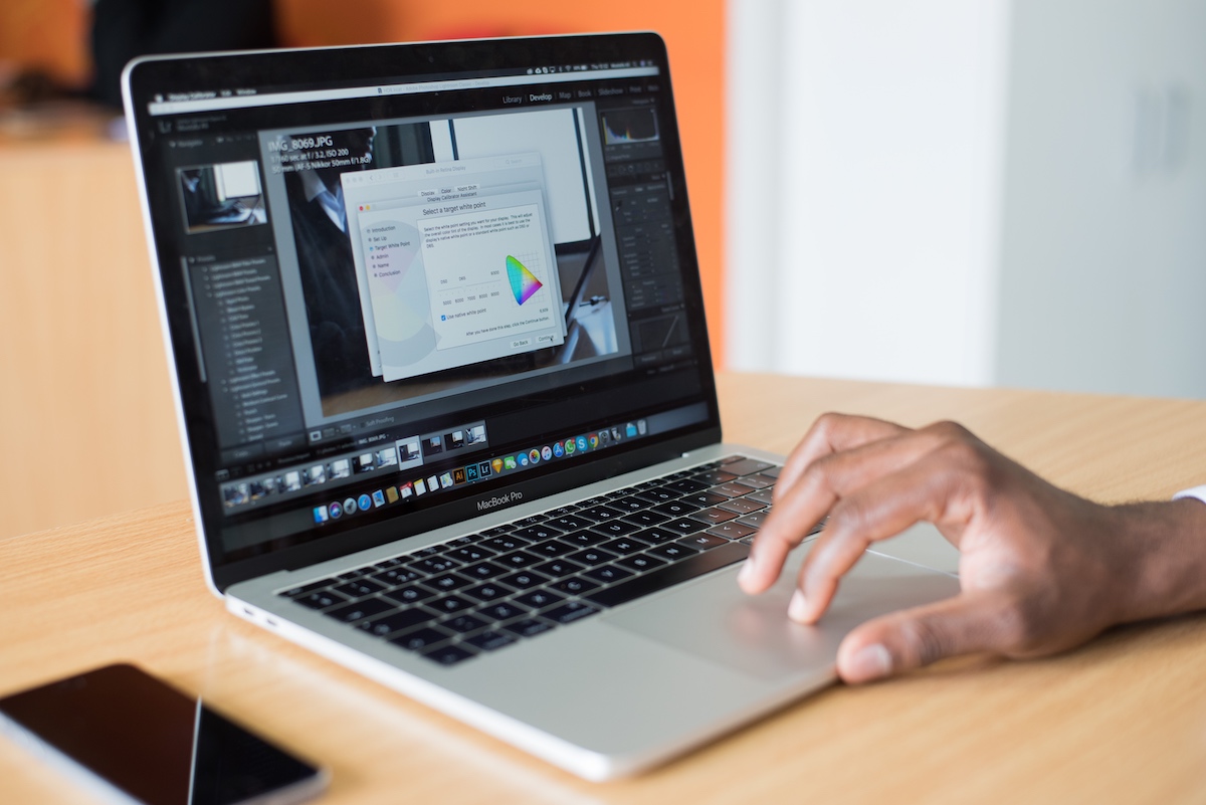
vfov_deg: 27.0
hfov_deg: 39.6
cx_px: 603
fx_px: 1676
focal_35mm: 50
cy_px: 402
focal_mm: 50
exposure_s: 1/100
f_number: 2.8
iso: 500
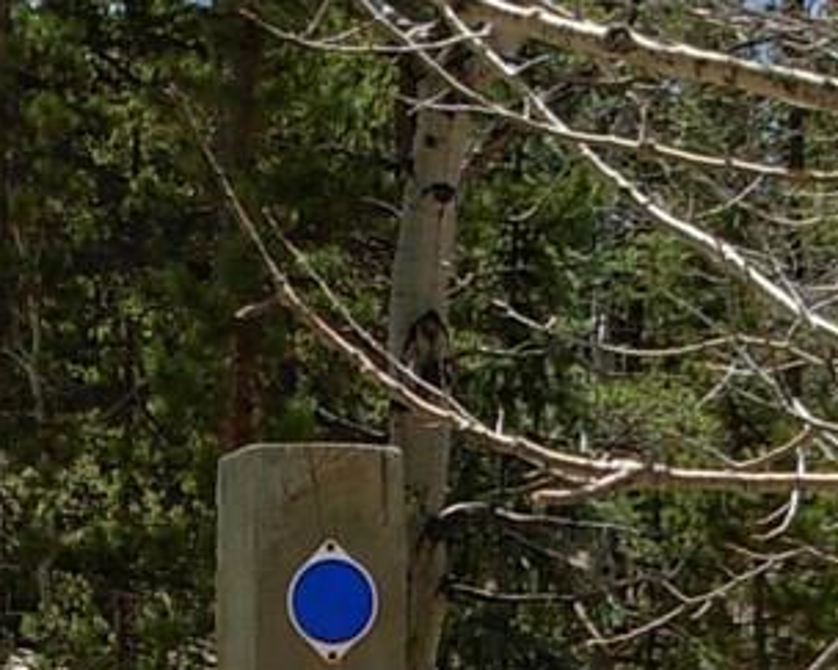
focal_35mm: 125
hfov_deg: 15.2
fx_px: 3099
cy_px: 902
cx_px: 19
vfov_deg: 11.9
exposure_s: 1/886
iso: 79
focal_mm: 6.3
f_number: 2.9
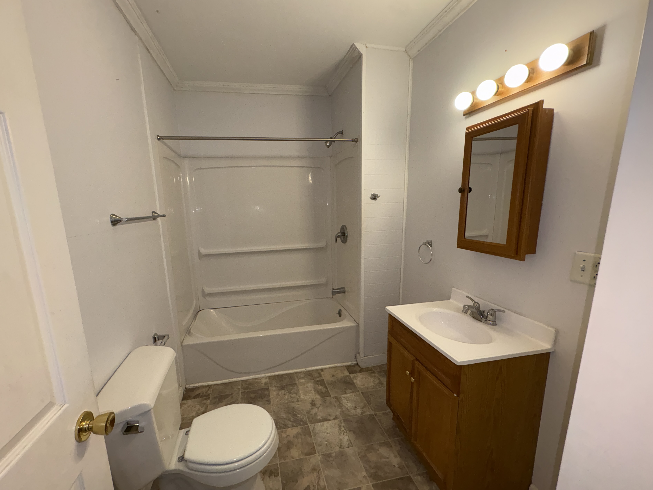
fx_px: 283
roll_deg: +2.3
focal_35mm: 15
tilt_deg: -10.9
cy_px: 260
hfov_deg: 98.0
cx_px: 305
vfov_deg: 81.6
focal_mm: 2.22
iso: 125
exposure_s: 1/120
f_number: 2.2
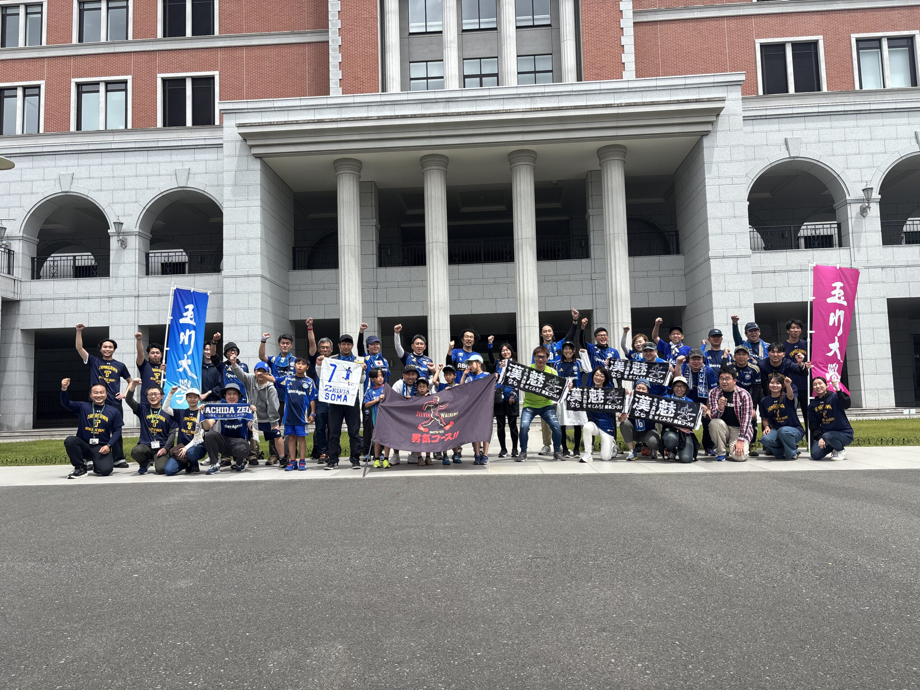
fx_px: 691
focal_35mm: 26
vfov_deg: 53.1
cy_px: 345
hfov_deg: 67.3
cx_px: 460
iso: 50
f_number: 1.6
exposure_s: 1/2193
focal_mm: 5.96
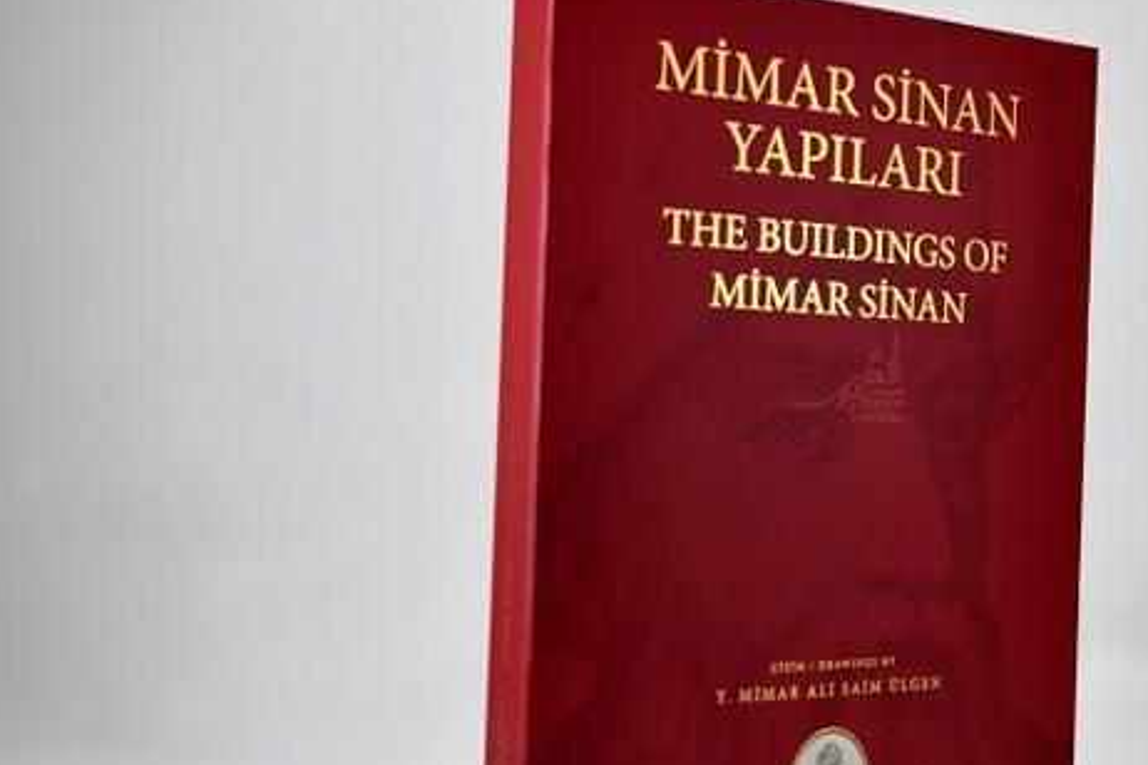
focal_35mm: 60
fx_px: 1913
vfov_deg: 22.6
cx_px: 778
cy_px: 423
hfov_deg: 33.1
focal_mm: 36
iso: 200
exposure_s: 1/160
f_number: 5
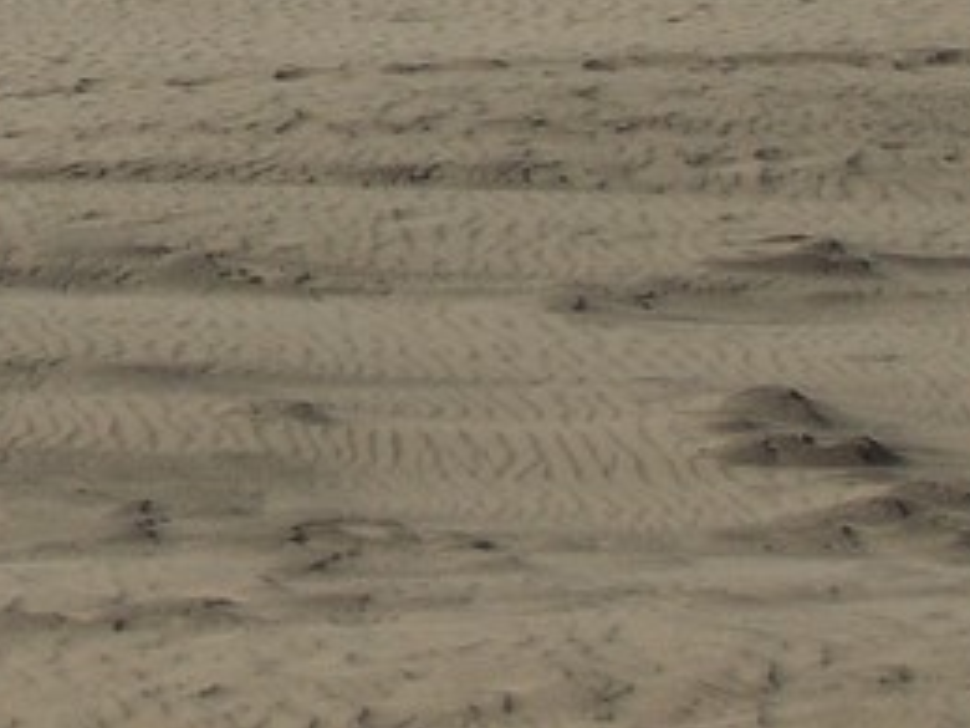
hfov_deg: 7.7
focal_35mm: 254
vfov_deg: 5.8
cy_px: -336
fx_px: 7118
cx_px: -317
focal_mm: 14.2
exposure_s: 1/1250
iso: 100
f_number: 5
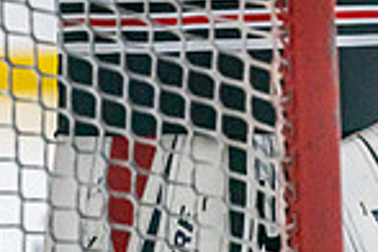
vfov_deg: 1.7
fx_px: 8305
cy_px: -222
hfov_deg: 2.6
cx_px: 226
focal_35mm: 791
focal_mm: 200
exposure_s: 1/1250
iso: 3200
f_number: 2.8
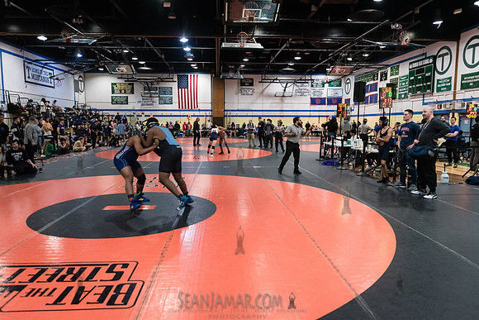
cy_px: 160
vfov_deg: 48.3
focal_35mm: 27
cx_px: 240
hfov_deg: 67.8
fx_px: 357
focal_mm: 26
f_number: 3.2
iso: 8000
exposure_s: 1/500
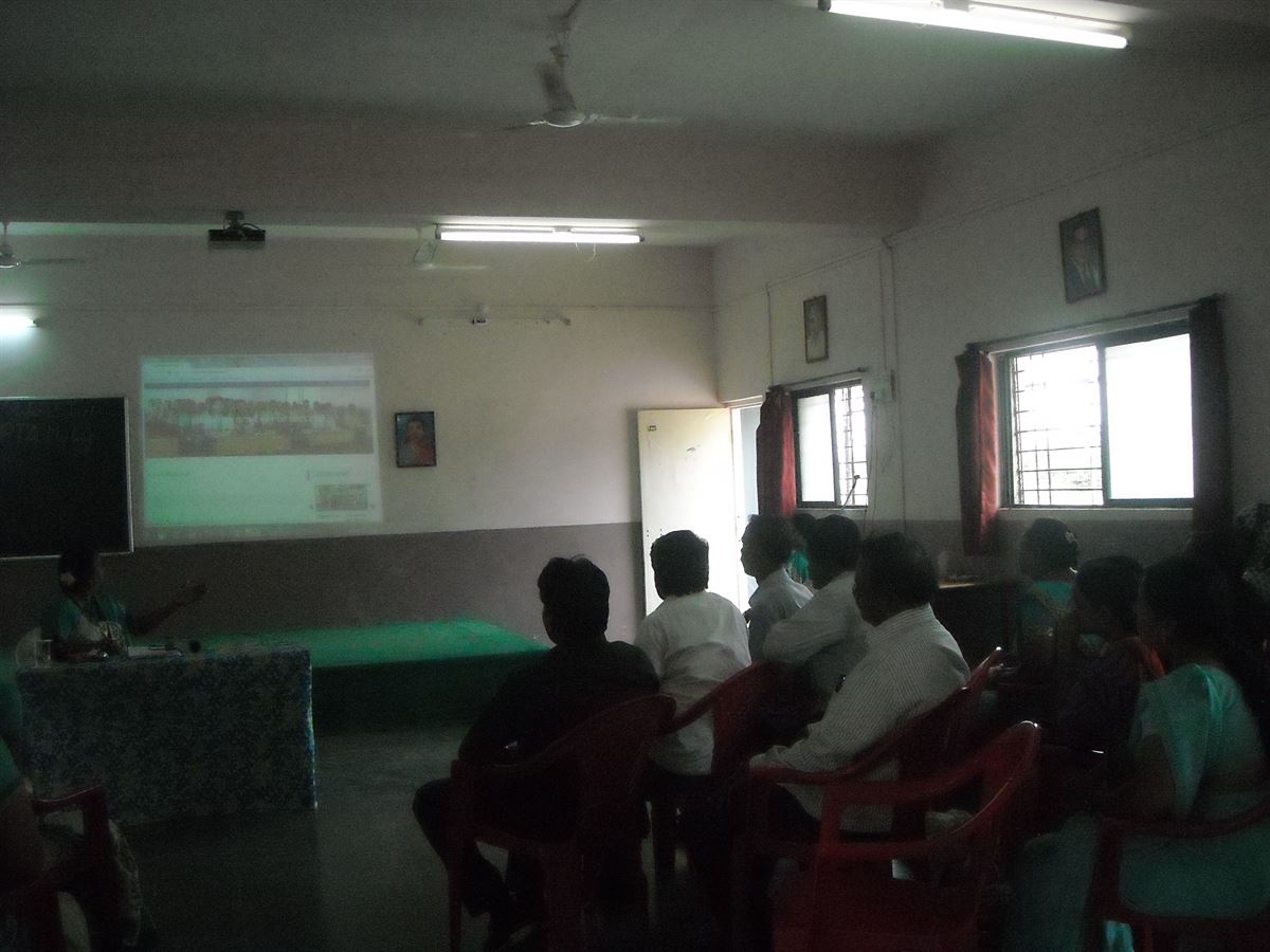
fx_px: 1284
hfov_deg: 52.6
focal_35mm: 35
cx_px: 635
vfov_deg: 40.7
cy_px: 476
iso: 702
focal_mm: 5.7
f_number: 2.8
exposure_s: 1/250
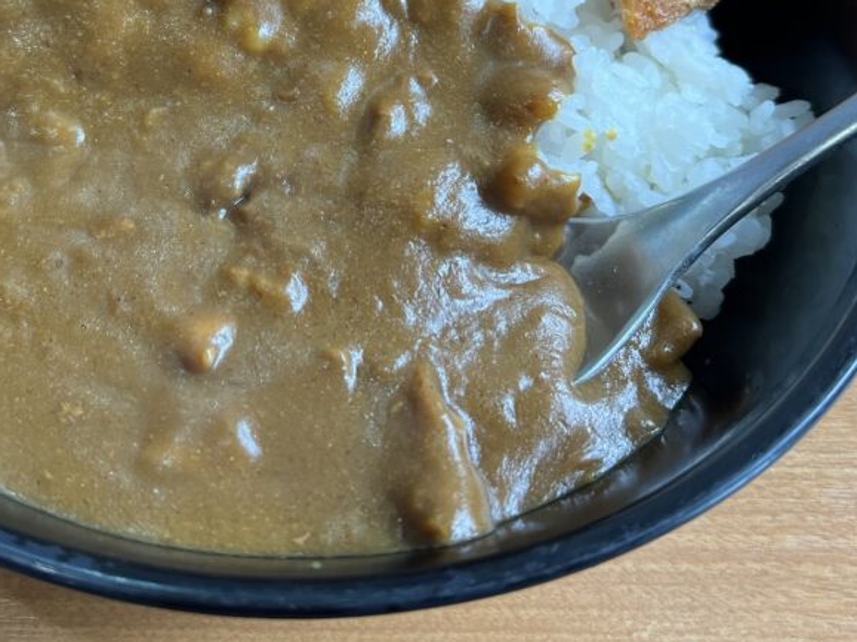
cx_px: 290
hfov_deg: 40.8
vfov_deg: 30.4
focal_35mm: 46
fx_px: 1139
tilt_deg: -52.6
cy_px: 92
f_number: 1.5
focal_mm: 5.7
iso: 80
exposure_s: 1/100
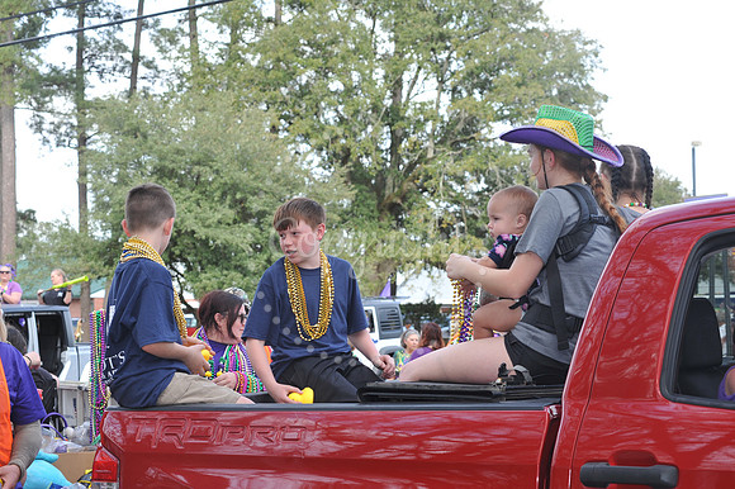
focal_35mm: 80
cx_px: 368
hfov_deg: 25.4
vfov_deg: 17.0
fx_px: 1632
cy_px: 244
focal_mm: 80
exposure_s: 1/80
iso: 250
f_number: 9
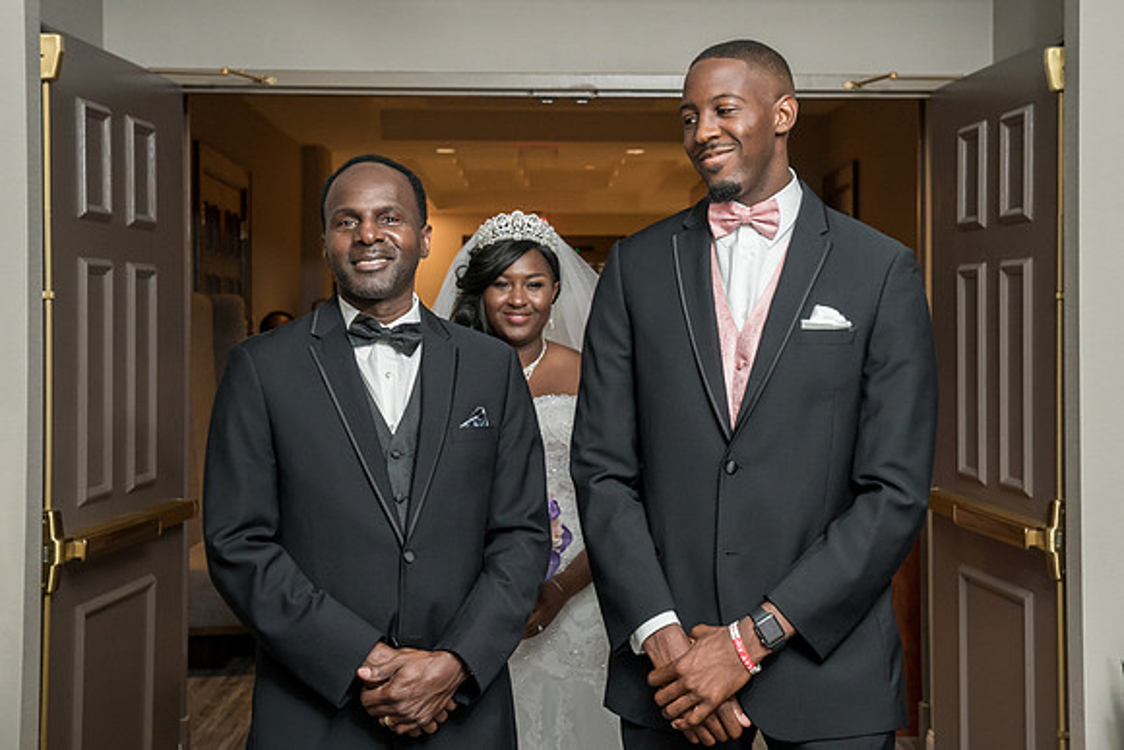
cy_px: 325
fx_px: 1864
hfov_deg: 33.5
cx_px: 640
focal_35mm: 60
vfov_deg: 22.7
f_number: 7.1
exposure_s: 1/200
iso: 2000
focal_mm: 52
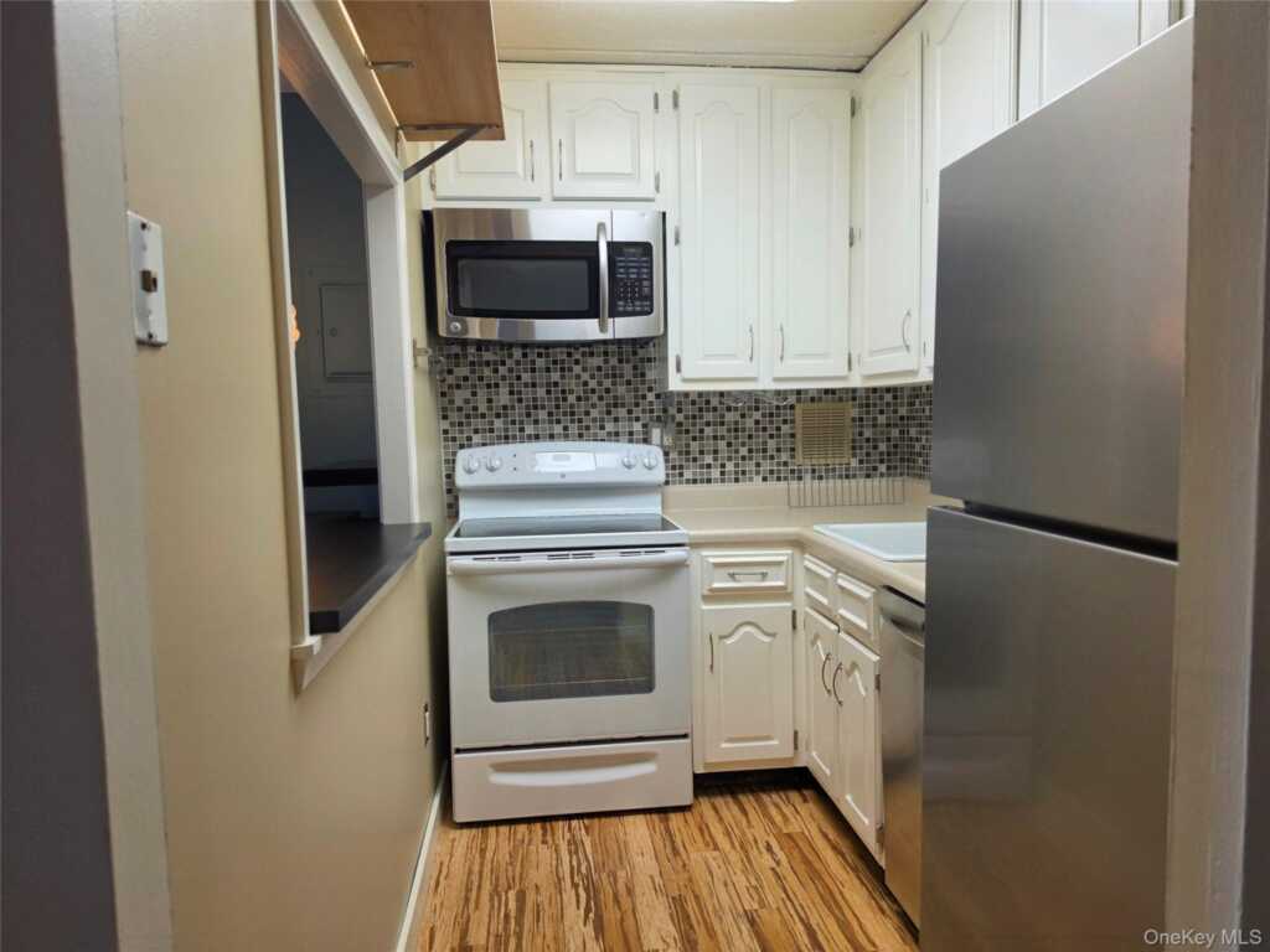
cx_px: 635
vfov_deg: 58.9
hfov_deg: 73.9
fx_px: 844
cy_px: 476
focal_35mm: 23
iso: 125
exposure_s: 1/120
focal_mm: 6.5
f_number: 1.4
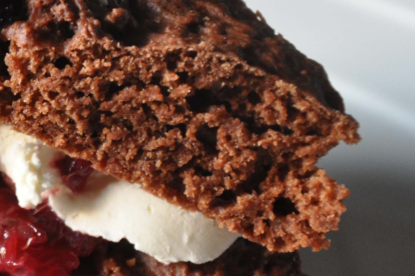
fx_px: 3800
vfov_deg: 4.2
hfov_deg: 6.2
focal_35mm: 330
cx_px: -28
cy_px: 199
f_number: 5.6
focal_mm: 90
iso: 1600
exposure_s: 1/25
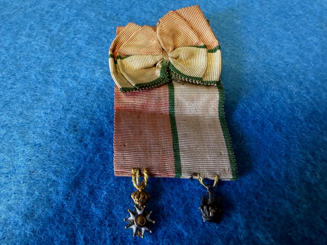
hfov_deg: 71.6
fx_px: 227
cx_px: 164
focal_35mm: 24
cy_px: 122
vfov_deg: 56.8
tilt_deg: -64.9
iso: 320
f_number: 2.2
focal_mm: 2.22
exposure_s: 1/50
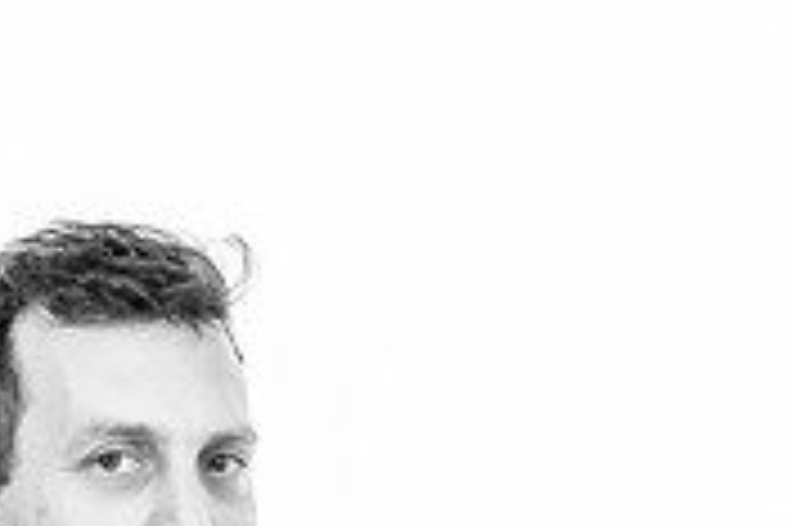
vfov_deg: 5.6
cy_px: 833
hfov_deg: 8.4
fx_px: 5341
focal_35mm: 243
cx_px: -258
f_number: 9
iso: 100
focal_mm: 68
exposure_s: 1/125
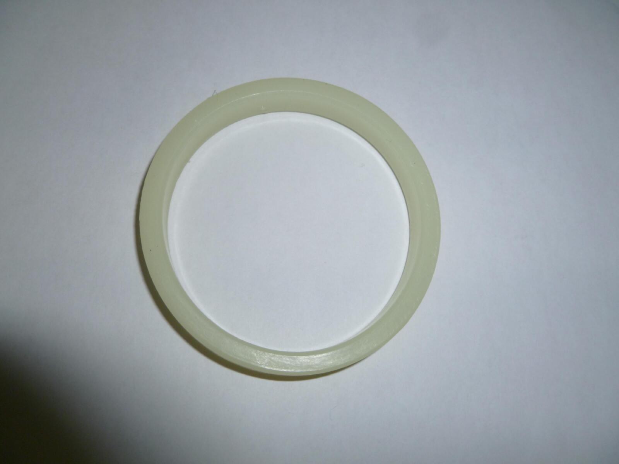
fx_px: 501
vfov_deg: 49.7
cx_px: 310
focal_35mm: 28
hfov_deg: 63.4
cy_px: 232
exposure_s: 1/30
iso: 125
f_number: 3.3
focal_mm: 5
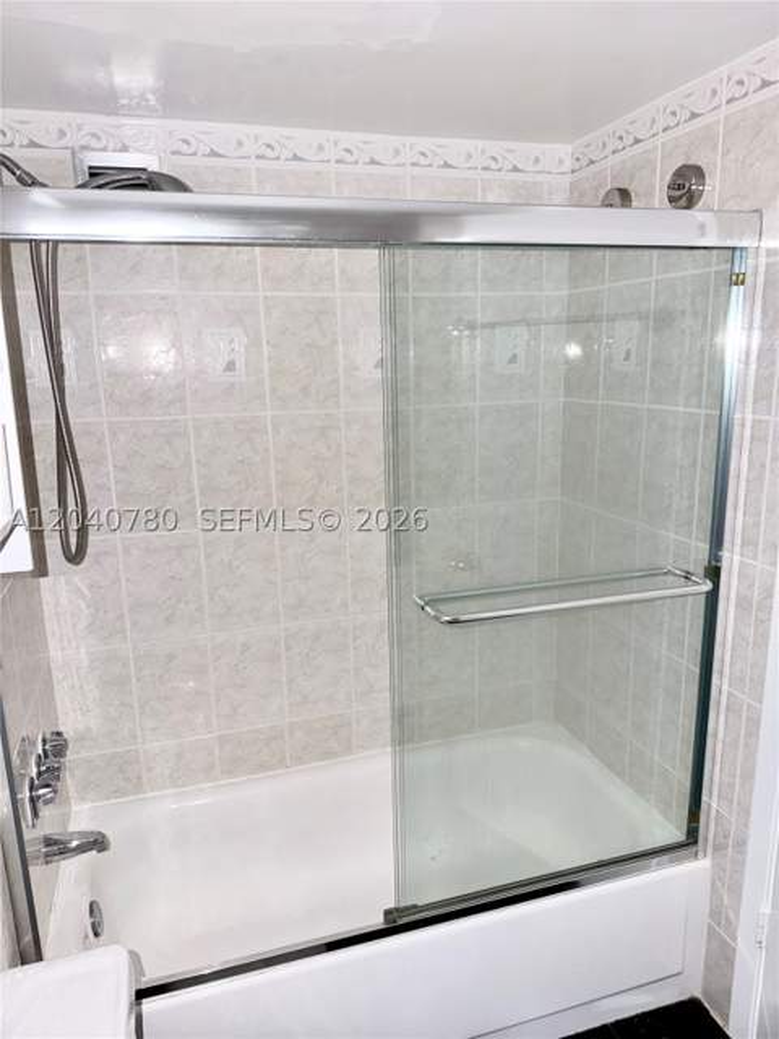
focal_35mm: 24
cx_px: 390
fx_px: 720
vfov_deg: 71.6
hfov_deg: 56.8
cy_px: 520
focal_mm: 6.76
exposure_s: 1/7
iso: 50
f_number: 1.78
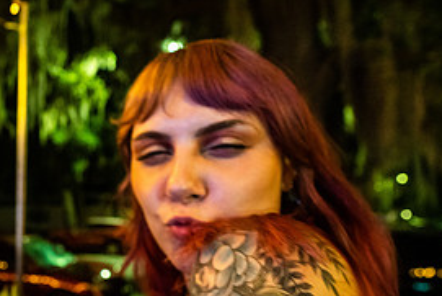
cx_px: 77
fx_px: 369
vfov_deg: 43.3
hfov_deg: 56.5
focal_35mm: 30
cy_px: 184
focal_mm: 14
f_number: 2.8
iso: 3200
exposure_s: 1/80
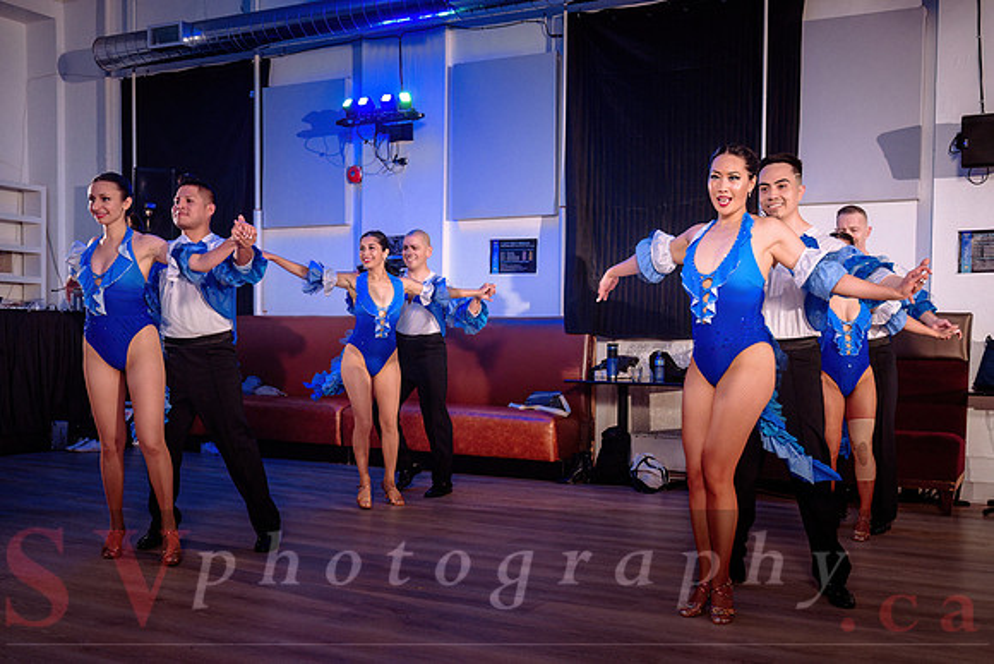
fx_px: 1028
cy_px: 377
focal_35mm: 37
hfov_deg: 51.5
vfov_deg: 35.7
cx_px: 532
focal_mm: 30
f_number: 3.2
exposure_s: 1/250
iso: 1600
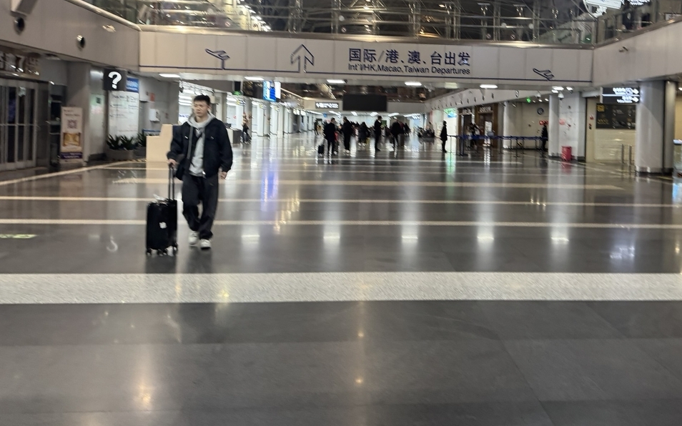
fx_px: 595
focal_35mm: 32
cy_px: 124
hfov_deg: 59.0
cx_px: 417
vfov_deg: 38.7
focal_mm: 6.76
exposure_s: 1/50
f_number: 1.78
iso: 250
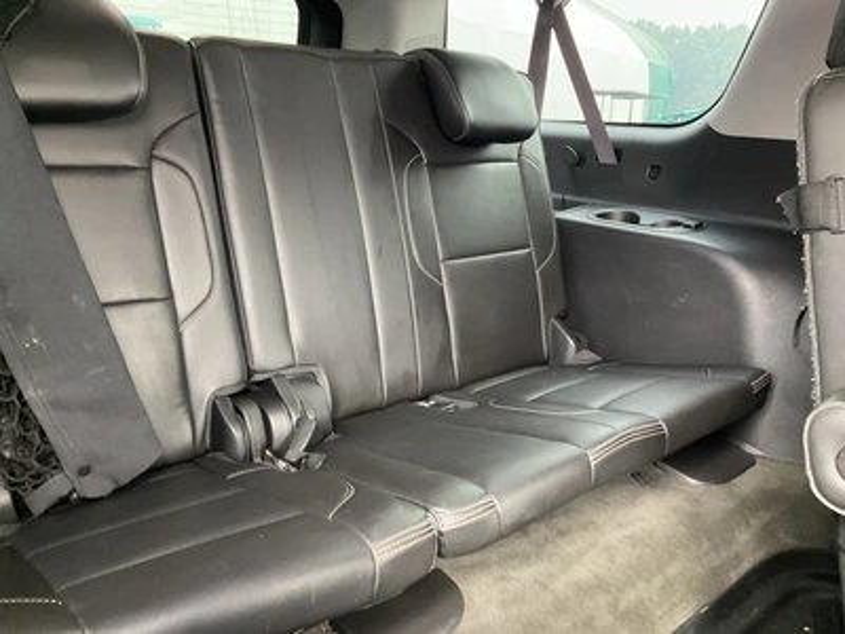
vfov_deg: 48.2
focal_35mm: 29
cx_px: 422
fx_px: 708
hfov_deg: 61.7
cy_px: 317
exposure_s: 1/40
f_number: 1.8
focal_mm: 3
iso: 320
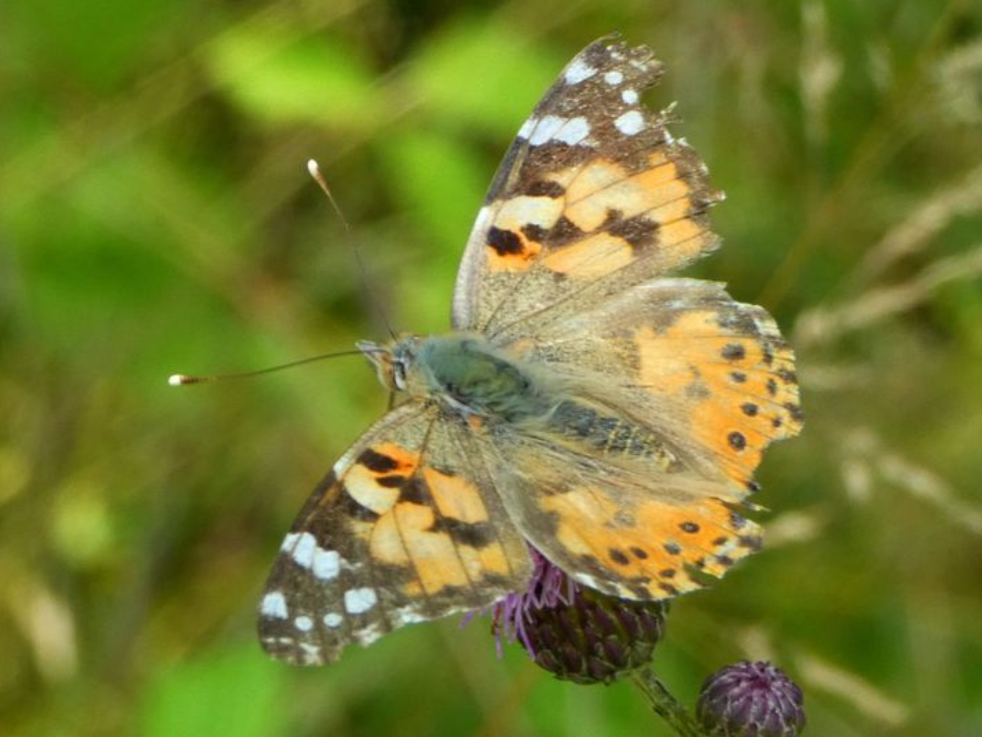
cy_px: 386
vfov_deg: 8.6
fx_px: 4881
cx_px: 522
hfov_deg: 11.5
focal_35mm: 172
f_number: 5.3
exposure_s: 1/80
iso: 200
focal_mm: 25.8
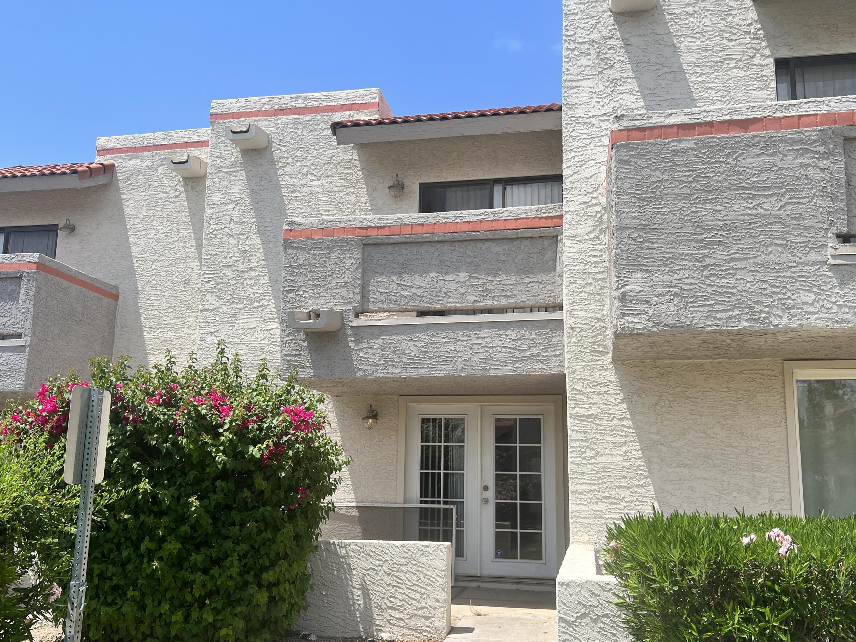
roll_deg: -2.0
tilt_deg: +10.3
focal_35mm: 32
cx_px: 425
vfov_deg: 44.1
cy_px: 356
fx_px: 791
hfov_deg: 56.8
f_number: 1.5
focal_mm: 5.7
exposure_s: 1/4274
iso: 50
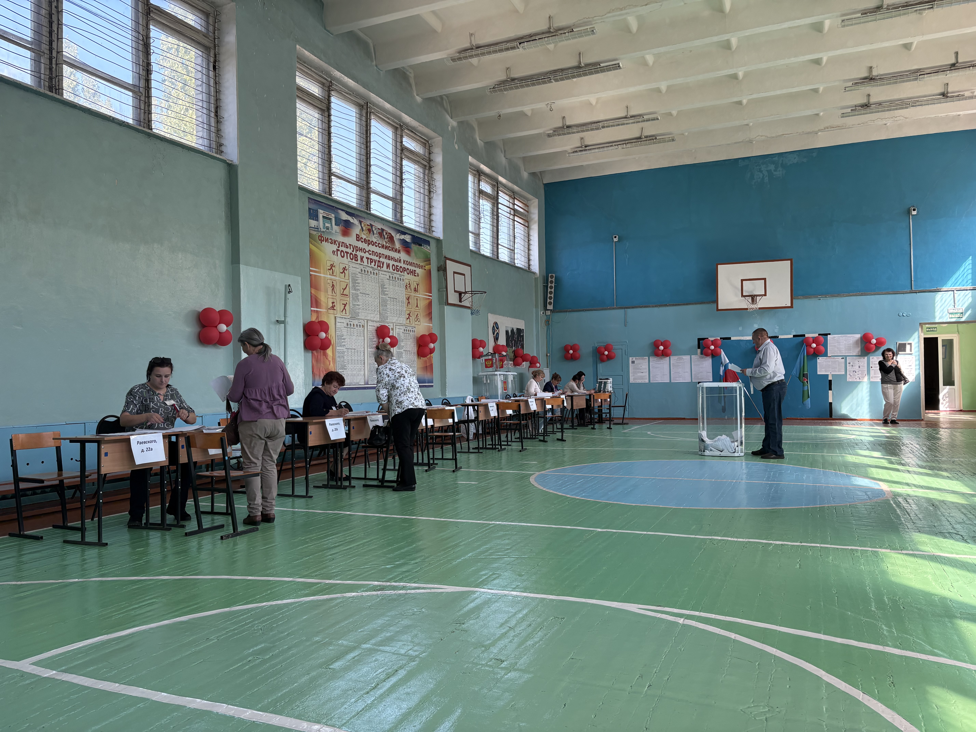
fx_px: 733
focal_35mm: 26
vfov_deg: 53.1
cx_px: 488
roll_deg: +1.0
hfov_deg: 67.3
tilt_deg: +0.9
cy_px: 366
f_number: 1.6
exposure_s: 1/233
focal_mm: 5.96
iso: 80
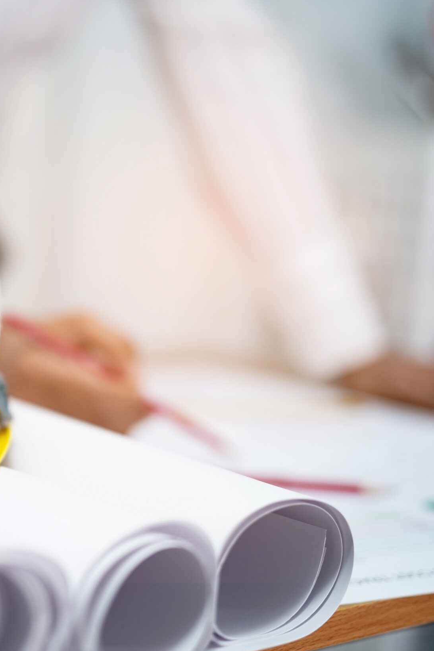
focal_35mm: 78
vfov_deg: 26.0
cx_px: -28
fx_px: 1410
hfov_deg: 17.0
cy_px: 318
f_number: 1.4
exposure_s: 1/60
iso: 200
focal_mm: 50
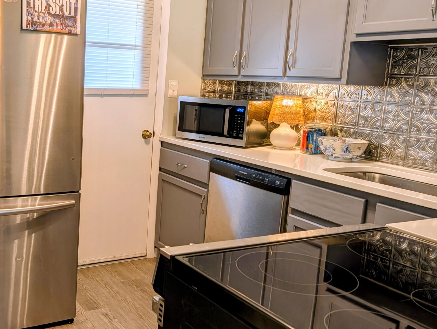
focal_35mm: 37
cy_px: 152
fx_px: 468
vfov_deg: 38.7
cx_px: 123
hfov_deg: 48.6
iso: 23
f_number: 1.68
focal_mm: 6.9
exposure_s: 1/214
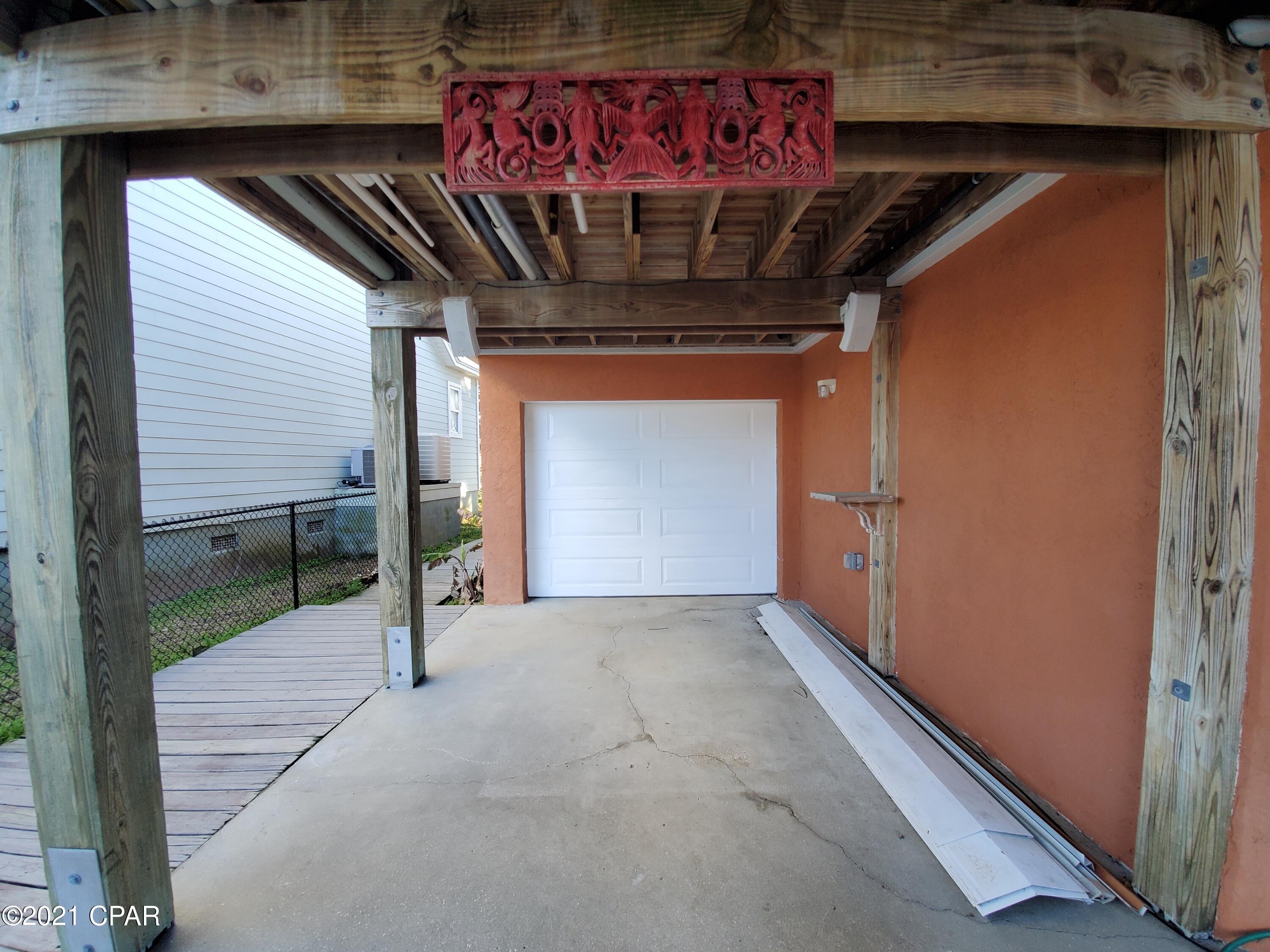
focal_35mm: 13
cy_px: 476
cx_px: 635
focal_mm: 1.8
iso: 80
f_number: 2.2
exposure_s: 1/60
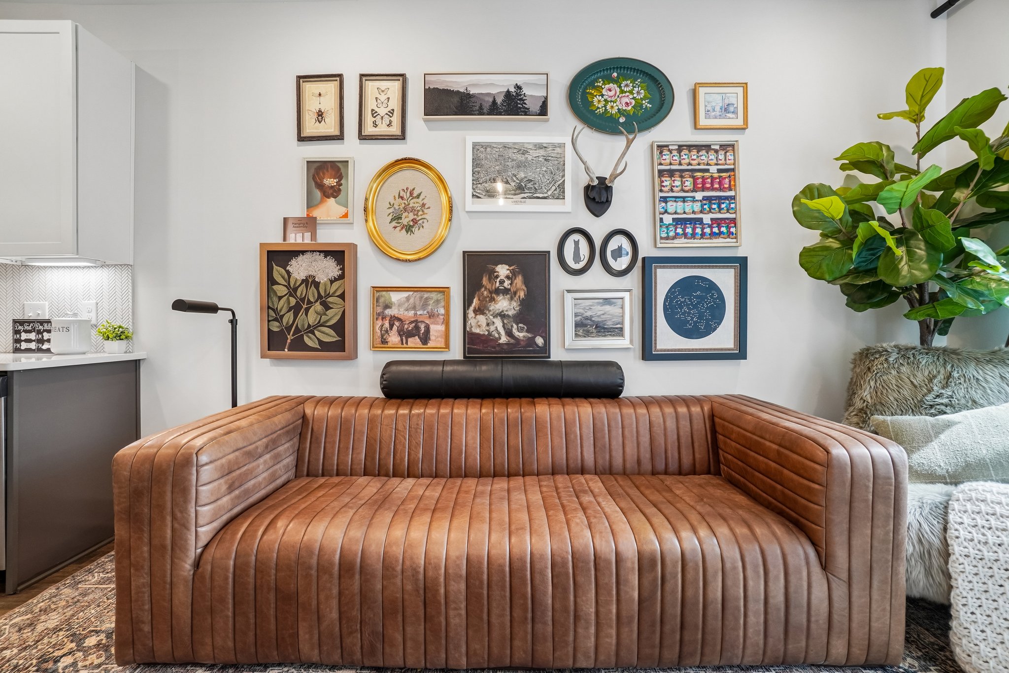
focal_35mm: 15
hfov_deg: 100.4
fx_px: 420
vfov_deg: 77.3
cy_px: 336
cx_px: 504
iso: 400
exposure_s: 1/8
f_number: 8
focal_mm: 10
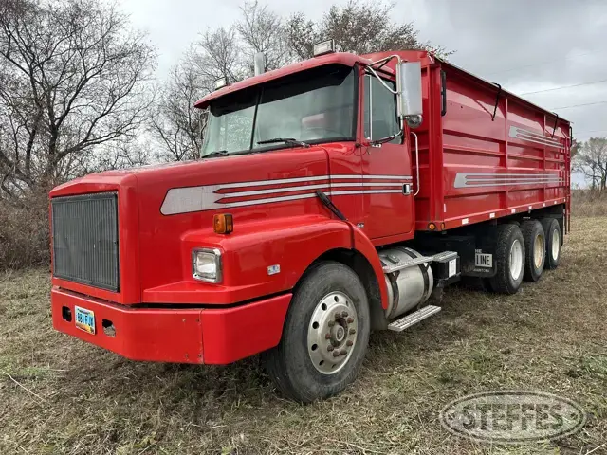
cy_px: 228
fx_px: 421
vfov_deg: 56.8
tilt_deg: -4.7
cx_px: 304
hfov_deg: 71.6
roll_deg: +2.0
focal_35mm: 24
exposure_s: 1/699
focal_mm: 6.86
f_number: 1.78
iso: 80
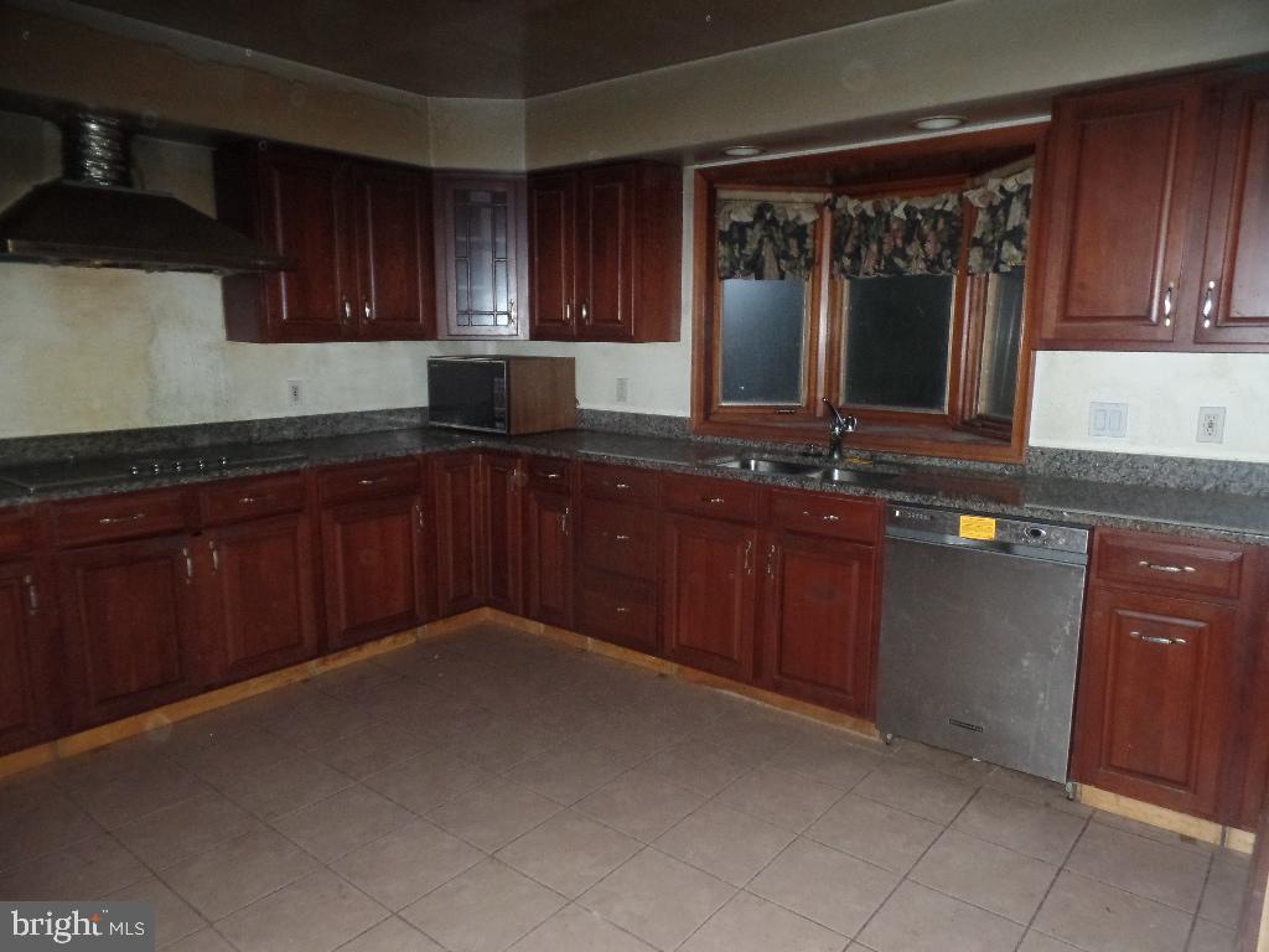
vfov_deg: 58.9
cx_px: 634
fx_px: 843
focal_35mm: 23
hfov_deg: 73.9
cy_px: 476
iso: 480
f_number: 2.8
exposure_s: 1/30
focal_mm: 4.1
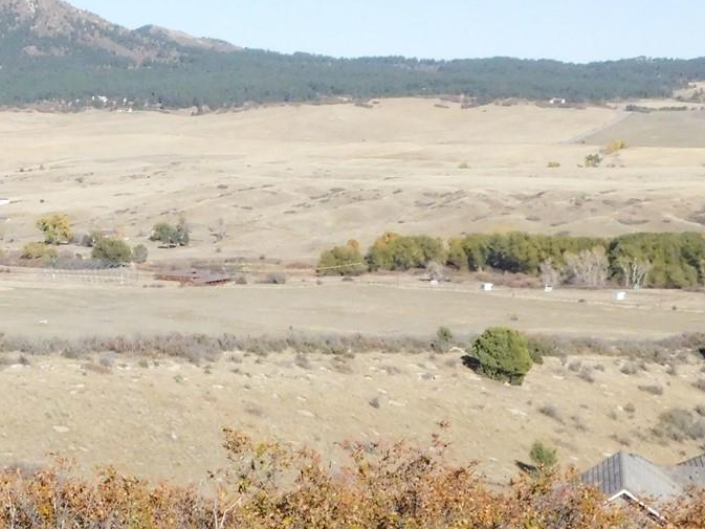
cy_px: 148
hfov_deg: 17.9
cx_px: 8
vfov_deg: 13.8
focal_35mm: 107
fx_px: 2180
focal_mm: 8
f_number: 7.4
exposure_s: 1/1500
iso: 800
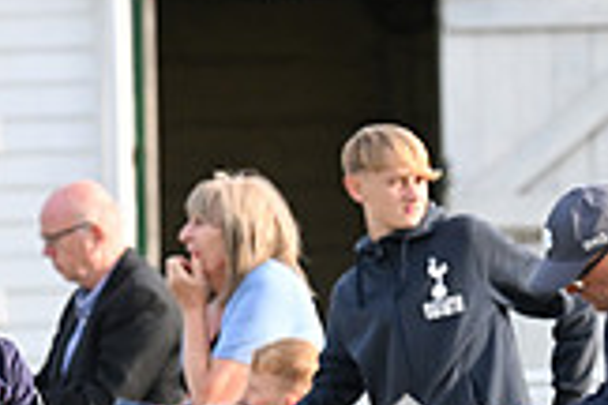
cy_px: 549
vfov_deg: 2.3
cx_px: -281
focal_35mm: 609
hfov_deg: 3.4
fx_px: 10285
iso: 1000
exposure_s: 1/2000
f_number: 4.5
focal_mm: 170
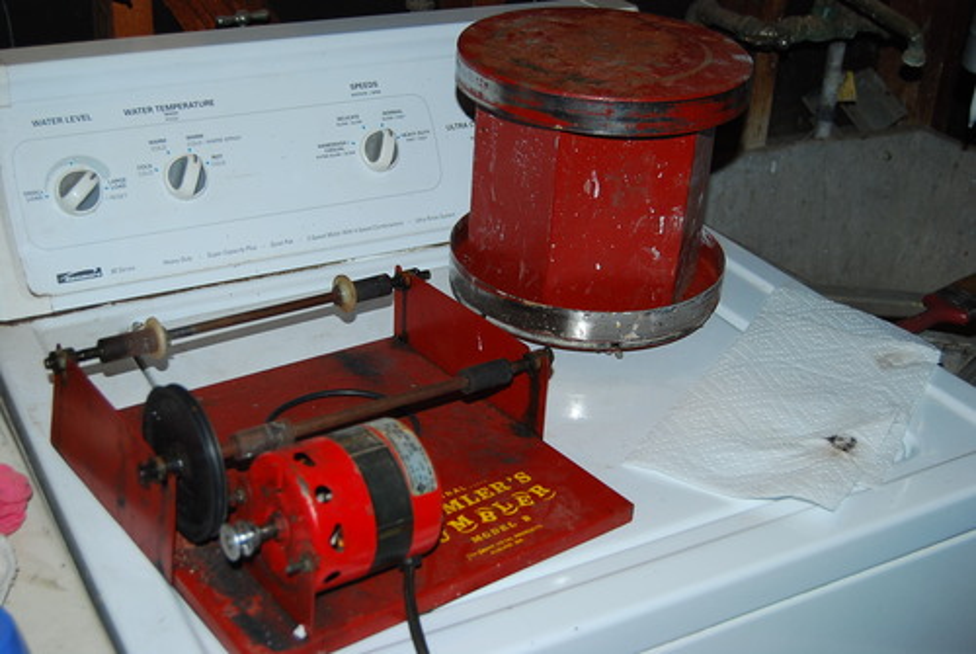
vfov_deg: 28.2
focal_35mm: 48
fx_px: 1303
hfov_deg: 41.1
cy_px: 327
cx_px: 488
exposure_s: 1/45
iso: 100
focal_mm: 32
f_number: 4.5
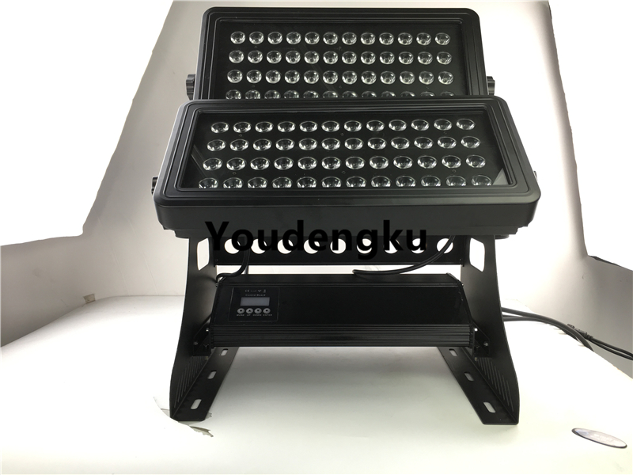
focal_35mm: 29
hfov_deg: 61.7
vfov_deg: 48.2
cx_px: 316
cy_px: 238
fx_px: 530
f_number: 2.2
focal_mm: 4.15
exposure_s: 1/33
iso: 50
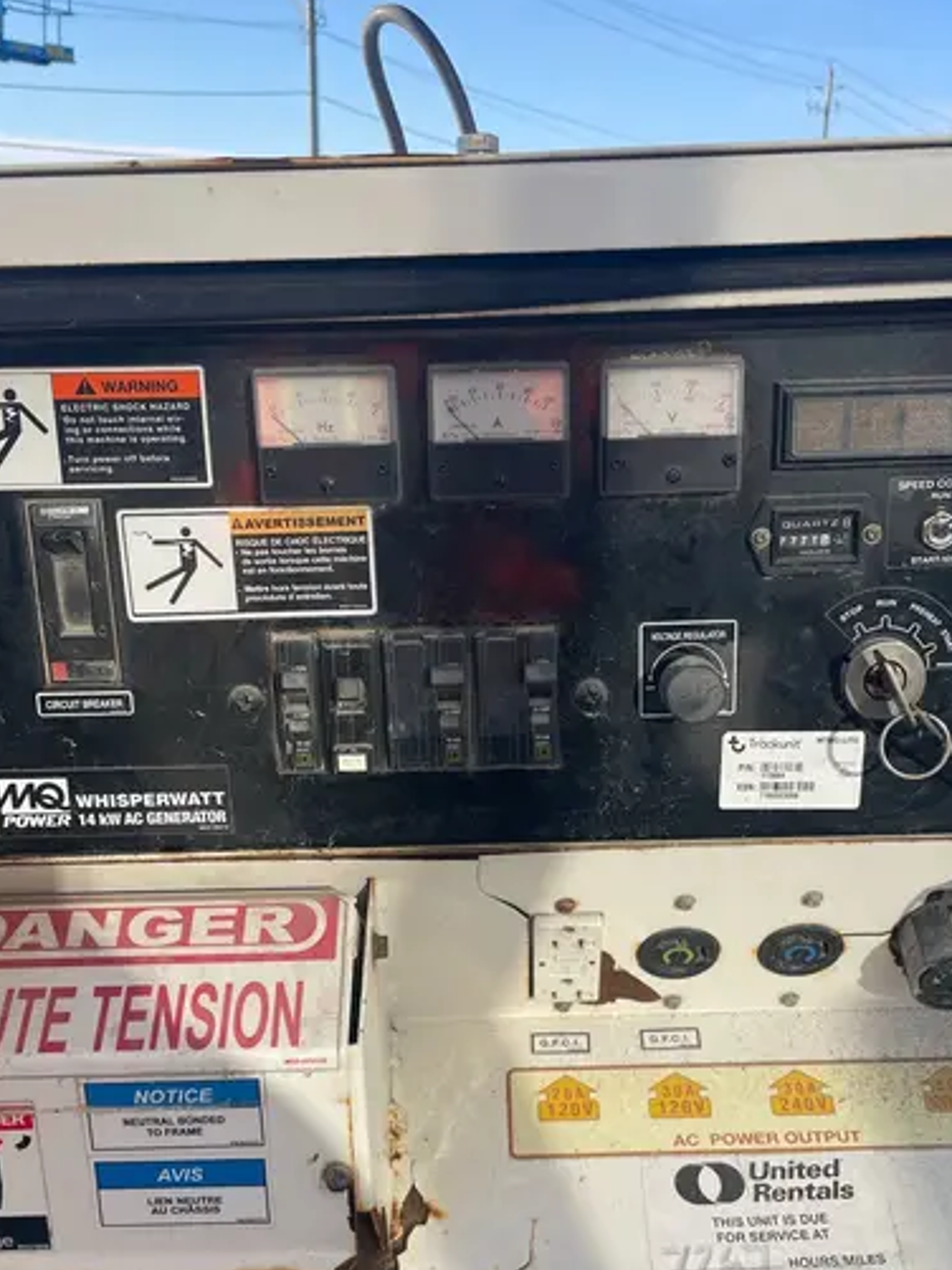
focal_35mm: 38
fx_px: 1395
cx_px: 486
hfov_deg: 37.7
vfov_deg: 48.6
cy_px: 791
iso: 32
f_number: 1.6
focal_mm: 4.2
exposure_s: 1/1401
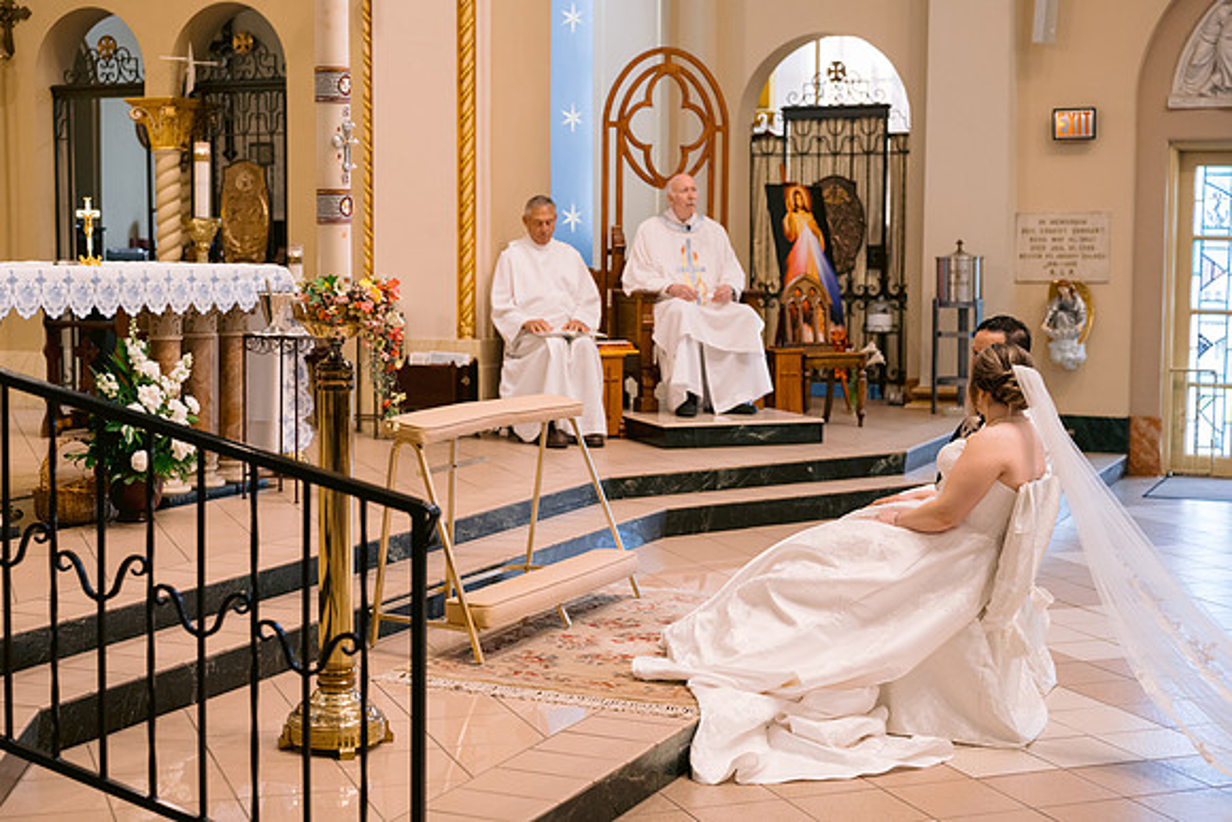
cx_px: 608
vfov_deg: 25.5
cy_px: 409
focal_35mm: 53
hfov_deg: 37.4
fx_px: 1819
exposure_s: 1/125
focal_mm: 50
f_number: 2.8
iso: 800
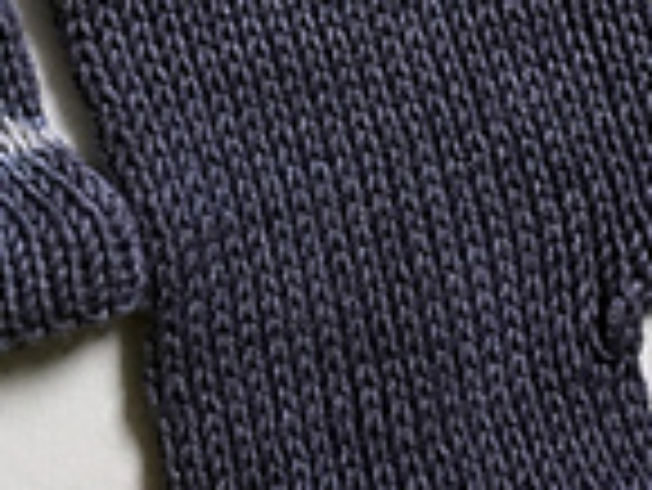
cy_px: -234
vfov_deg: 11.2
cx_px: -13
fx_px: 2413
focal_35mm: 128
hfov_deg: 15.1
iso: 64
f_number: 2.2
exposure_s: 1/15
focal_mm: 4.15
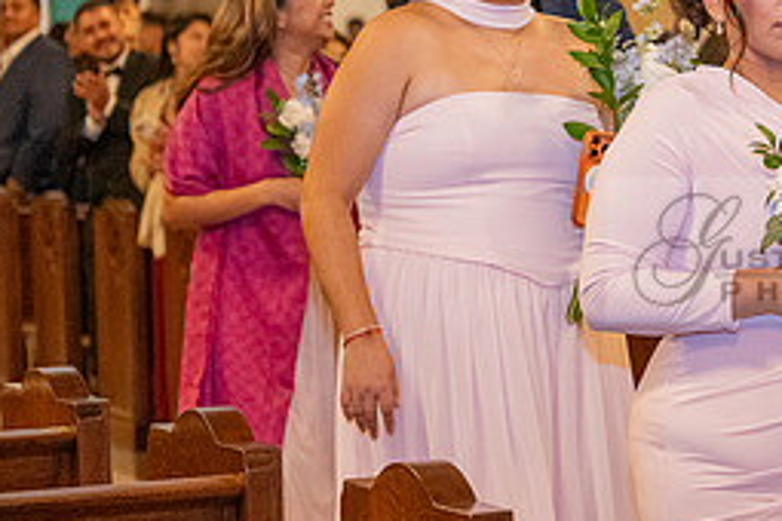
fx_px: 3454
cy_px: 250
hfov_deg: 12.7
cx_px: 874
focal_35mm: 159
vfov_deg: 8.6
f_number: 3.5
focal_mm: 70
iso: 2000
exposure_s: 1/200
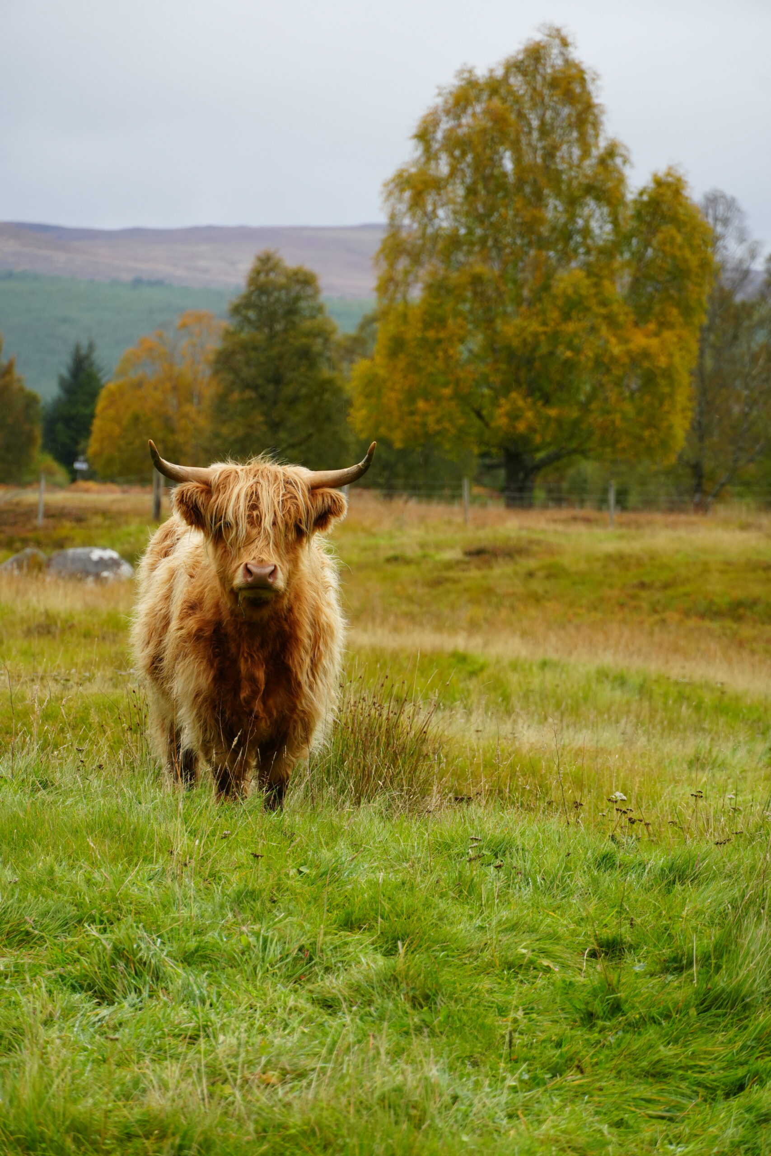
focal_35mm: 182
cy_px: 578
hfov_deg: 7.6
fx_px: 5829
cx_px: 386
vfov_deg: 11.3
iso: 500
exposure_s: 1/200
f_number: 5.6
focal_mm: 121
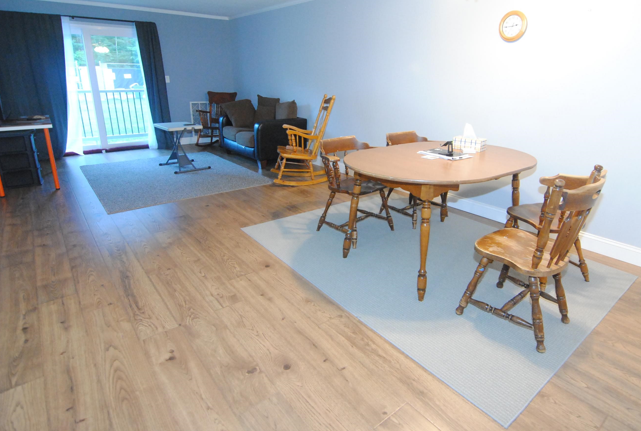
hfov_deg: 83.6
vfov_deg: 62.0
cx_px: 354
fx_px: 357
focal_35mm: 20
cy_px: 192
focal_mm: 12
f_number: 3.5
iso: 1600
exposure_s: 1/50
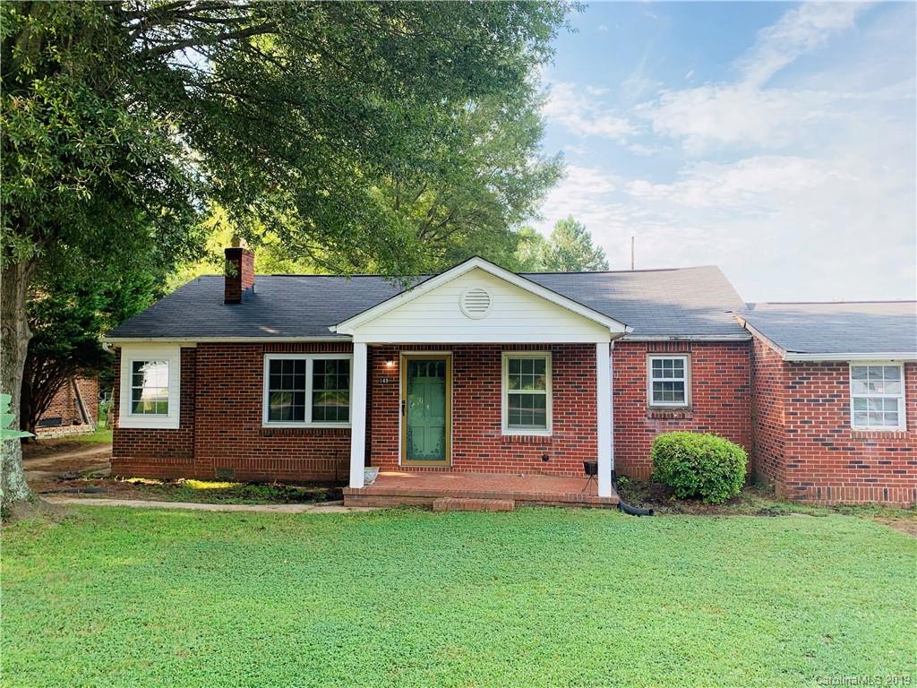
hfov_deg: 67.3
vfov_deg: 53.1
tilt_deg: +3.7
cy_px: 344
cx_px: 458
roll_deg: -0.1
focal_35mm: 26
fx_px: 689
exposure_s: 1/322
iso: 25
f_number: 1.8
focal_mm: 4.25
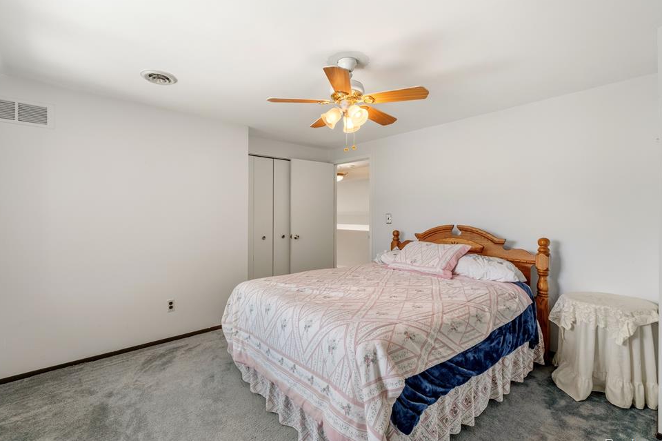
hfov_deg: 96.7
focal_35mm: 16
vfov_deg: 73.7
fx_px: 294
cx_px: 321
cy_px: 220
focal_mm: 10
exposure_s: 1/2
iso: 500
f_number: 7.1
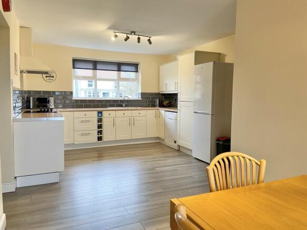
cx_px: 154
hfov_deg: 67.3
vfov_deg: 53.0
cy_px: 115
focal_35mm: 26
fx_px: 231
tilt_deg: -5.1
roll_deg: -0.1
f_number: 1.8
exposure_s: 1/50
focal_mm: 4.25
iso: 125
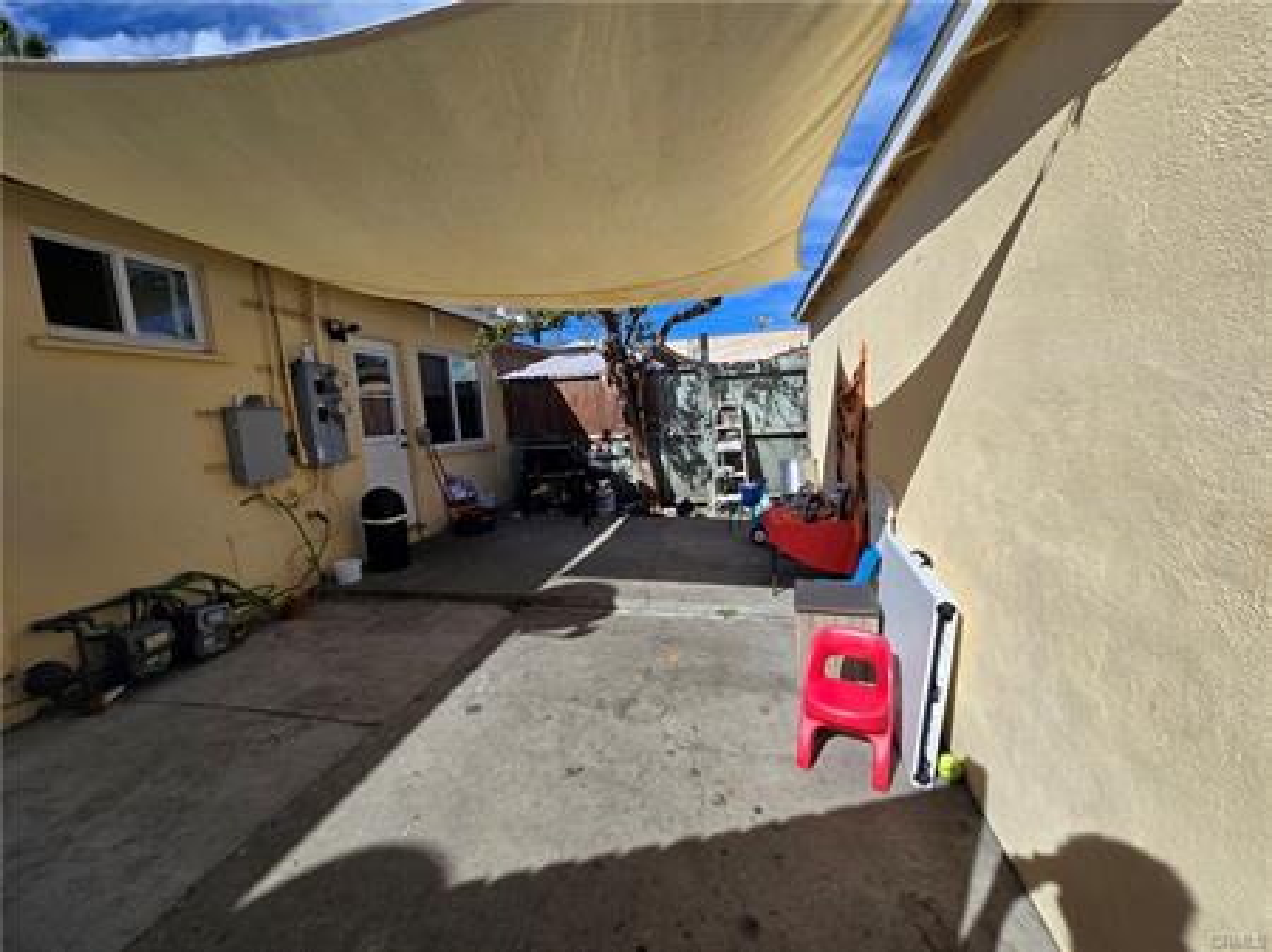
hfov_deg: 106.2
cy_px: 476
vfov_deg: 89.9
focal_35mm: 13
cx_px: 636
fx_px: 477
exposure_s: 1/2913
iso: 50
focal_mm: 2.2
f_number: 2.2
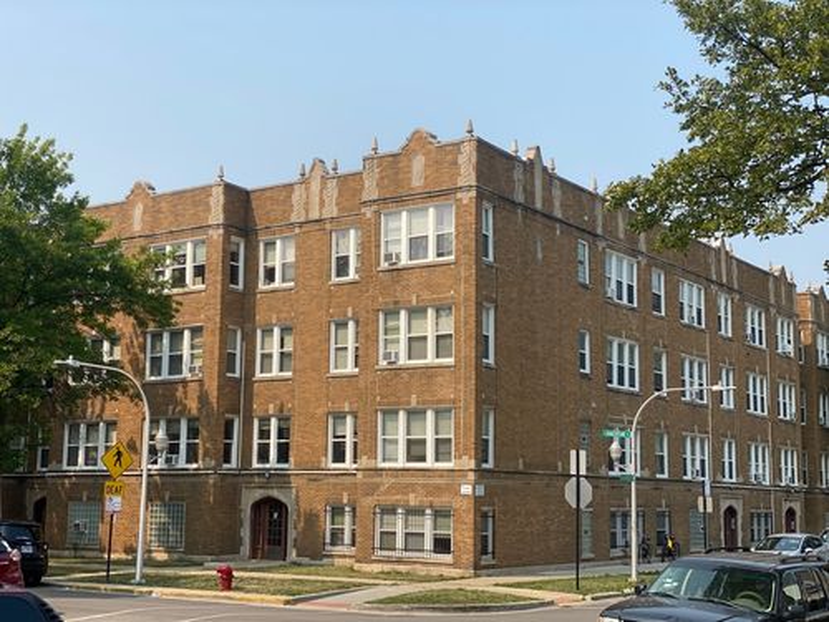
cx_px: 414
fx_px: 1245
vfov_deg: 28.0
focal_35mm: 52
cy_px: 311
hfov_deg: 36.8
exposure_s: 1/1597
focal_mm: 6
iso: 20
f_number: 2
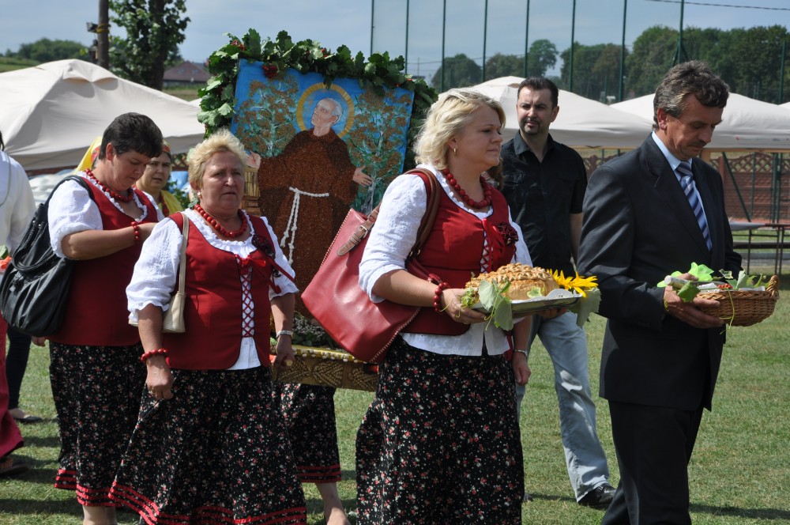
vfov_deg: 12.1
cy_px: 262
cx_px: 395
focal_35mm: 112
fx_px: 2466
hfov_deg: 18.2
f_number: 10
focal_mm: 75
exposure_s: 1/400
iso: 200
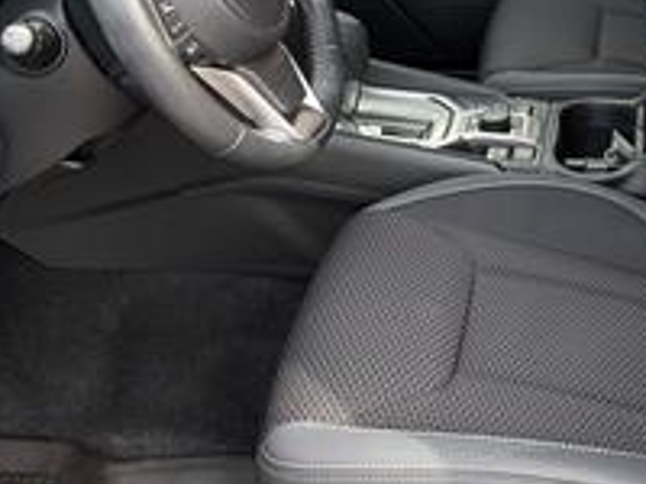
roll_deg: -0.9
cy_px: -6
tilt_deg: -20.3
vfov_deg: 17.3
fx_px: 1549
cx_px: 588
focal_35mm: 83
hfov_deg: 22.9
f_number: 1.6
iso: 64
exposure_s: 1/363
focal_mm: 5.96
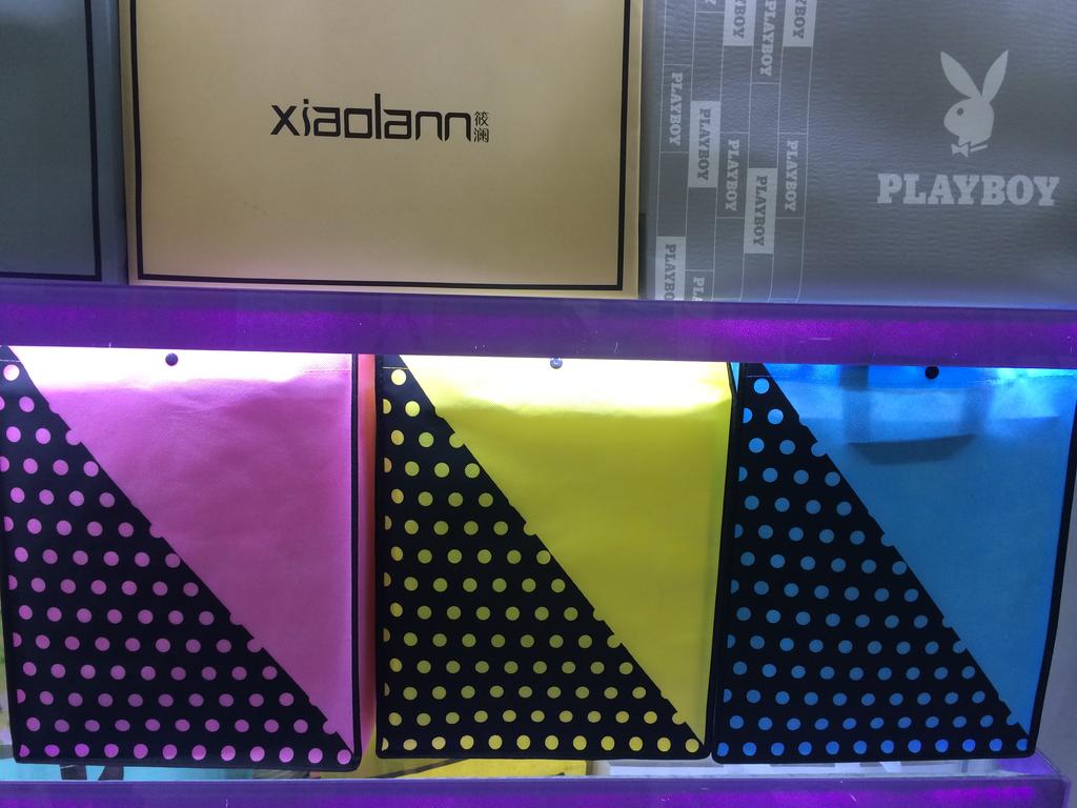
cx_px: 538
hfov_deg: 60.0
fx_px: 933
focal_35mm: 30
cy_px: 404
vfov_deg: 46.8
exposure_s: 1/33
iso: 50
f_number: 2.2
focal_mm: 4.12
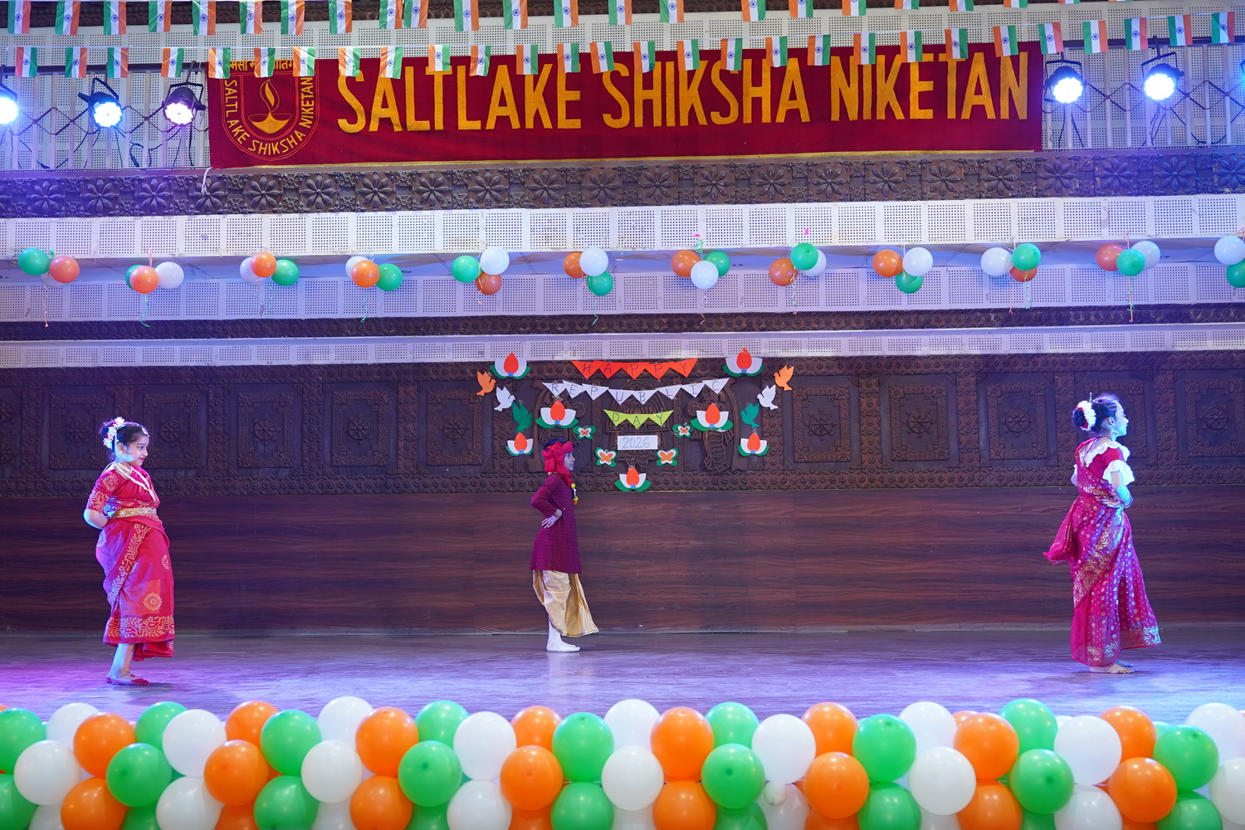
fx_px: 1452
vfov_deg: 31.9
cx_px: 622
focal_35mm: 42
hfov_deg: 46.4
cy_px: 415
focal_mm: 28
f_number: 2.8
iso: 640
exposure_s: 1/100
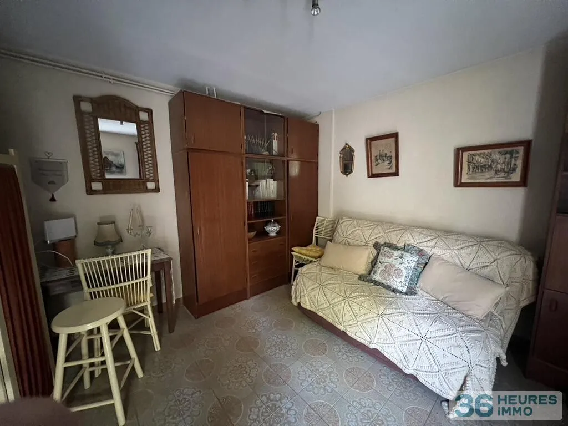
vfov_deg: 89.9
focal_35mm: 13
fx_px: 213
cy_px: 213
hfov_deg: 106.2
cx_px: 284
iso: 1250
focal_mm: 1.57
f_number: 1.8
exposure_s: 1/30
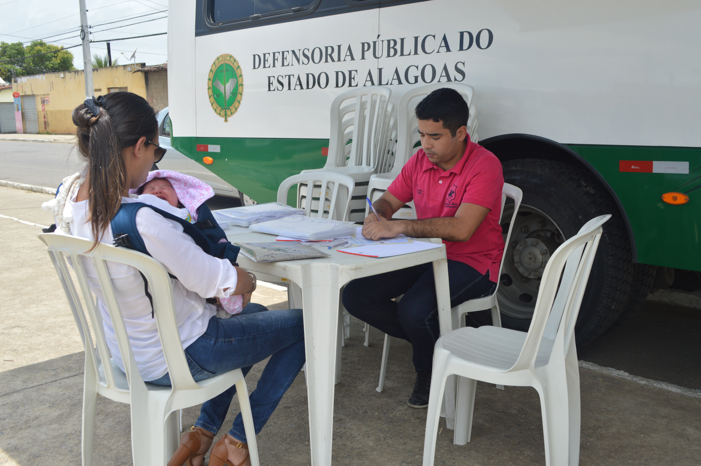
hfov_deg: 53.2
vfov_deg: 36.8
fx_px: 700
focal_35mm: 36
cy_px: 233
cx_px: 350
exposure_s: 1/200
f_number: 7.1
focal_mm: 24
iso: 100
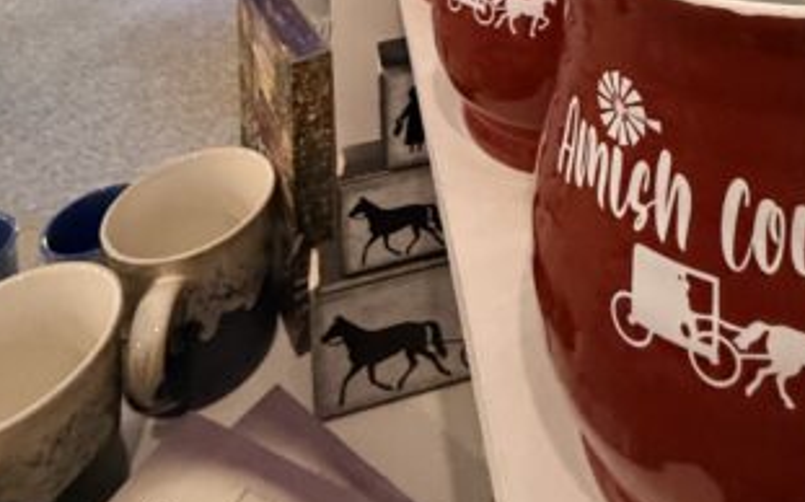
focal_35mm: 33
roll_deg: +2.7
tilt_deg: -4.1
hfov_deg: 56.4
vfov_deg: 25.9
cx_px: 563
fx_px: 724
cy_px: -285
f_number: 2.2
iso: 400
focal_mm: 2.22
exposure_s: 1/60
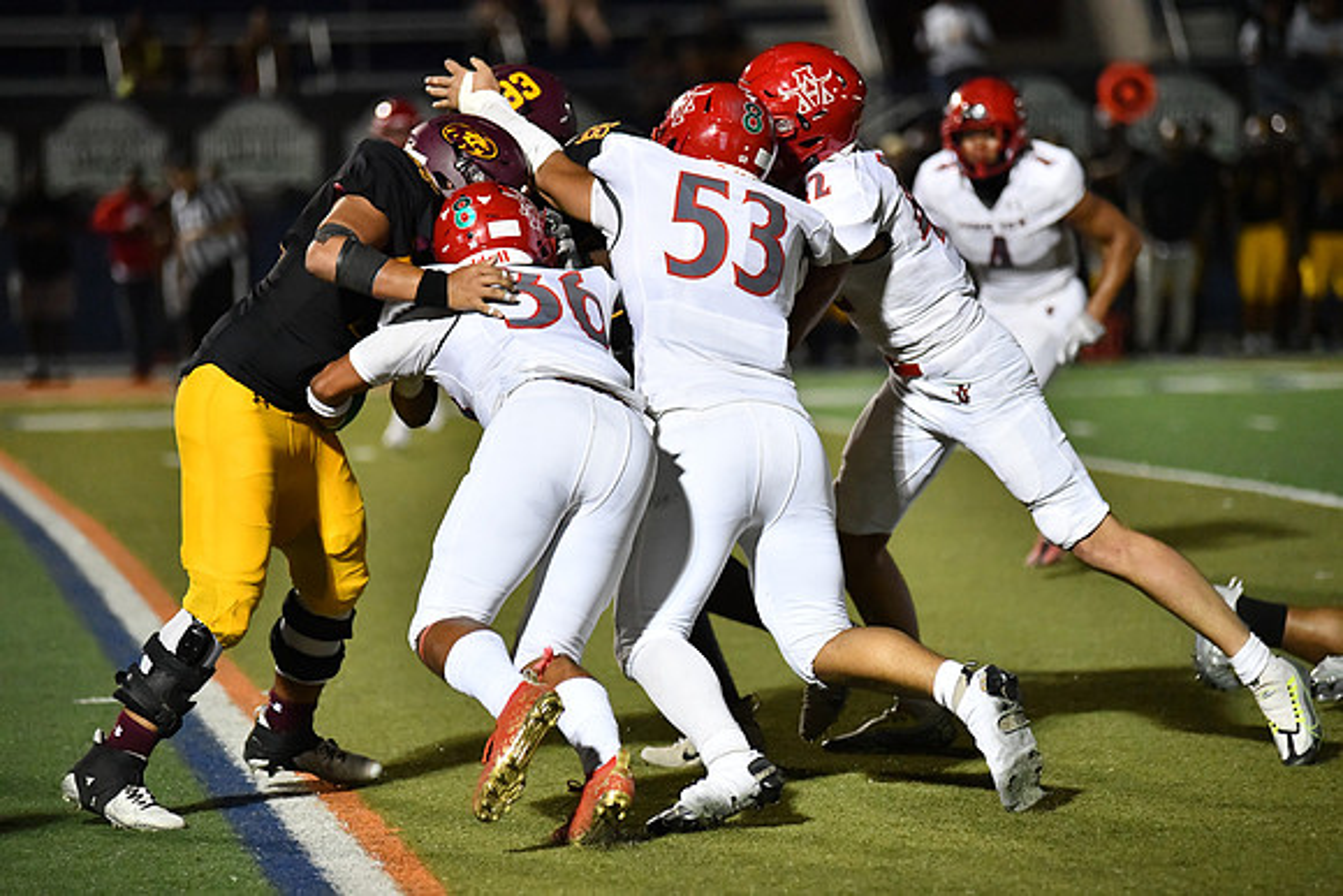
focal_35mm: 190
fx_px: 7089
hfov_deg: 10.8
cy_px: 448
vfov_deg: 7.2
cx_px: 672
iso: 10000
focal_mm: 190
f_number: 2.8
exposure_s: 1/3200
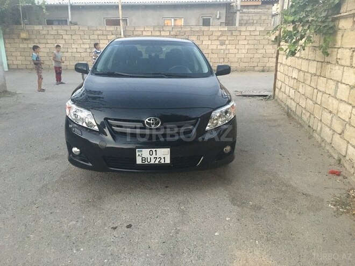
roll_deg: +0.7
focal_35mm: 29
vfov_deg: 48.2
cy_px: 133
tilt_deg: -16.2
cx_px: 178
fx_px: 297
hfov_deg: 61.7
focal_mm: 4.15
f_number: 2.2
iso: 320
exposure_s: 1/17
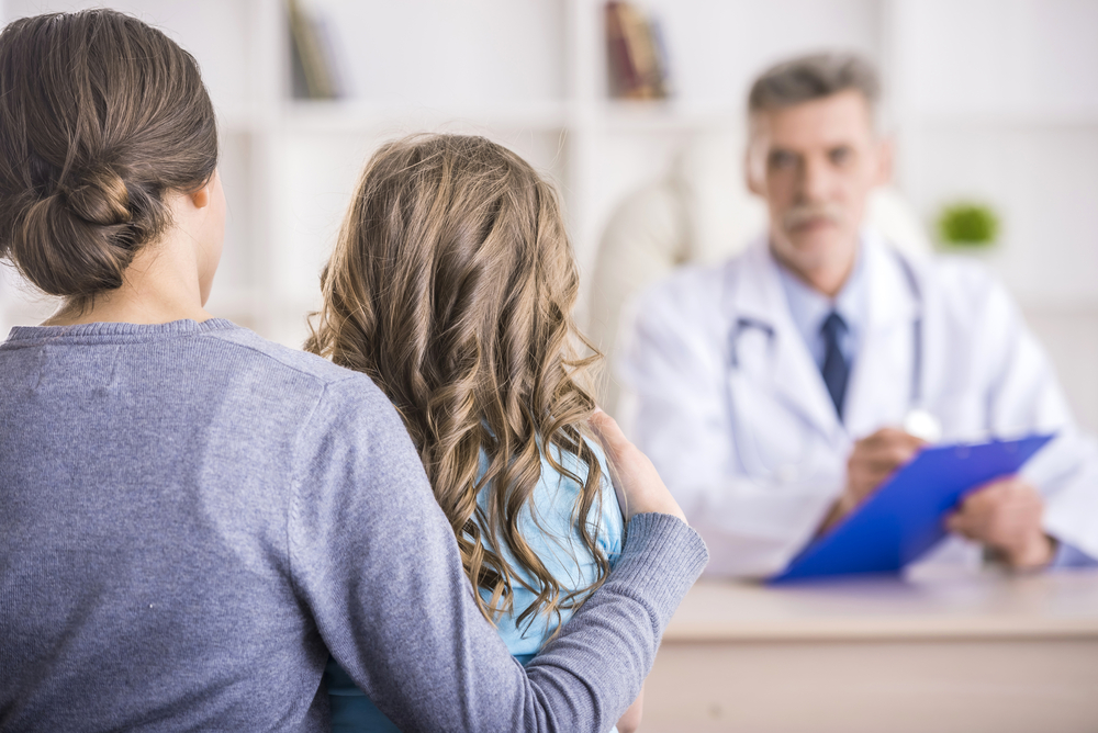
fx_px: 4120
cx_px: 549
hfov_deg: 15.2
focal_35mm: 135
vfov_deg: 10.2
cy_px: 366
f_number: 3.5
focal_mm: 135
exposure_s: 1/160
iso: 400
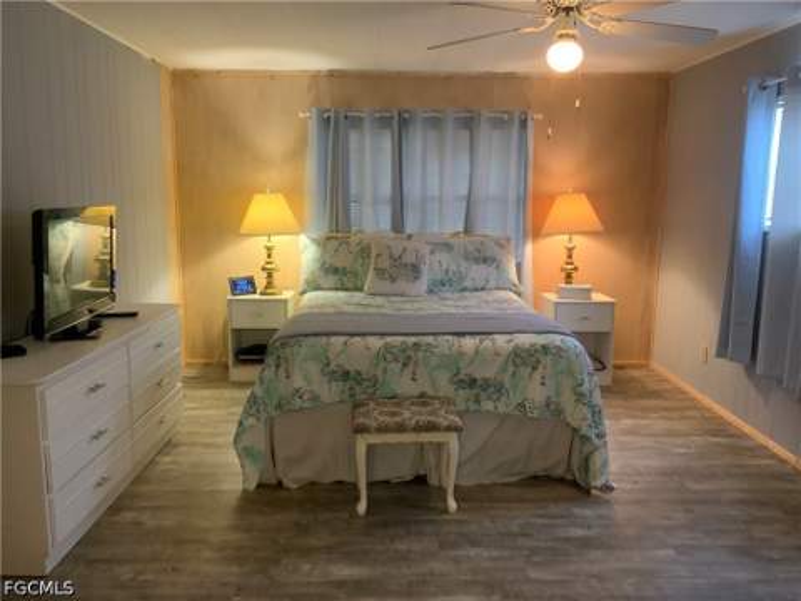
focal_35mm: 29
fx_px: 671
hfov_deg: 61.7
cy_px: 300
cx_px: 400
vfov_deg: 48.2
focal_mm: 3
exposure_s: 1/60
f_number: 1.8
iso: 160
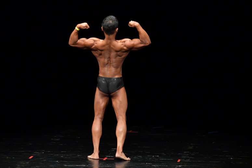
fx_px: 1994
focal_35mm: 285
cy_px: 84
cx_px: 126
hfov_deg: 7.2
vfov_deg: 4.8
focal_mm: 190
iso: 4000
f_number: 5.6
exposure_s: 1/400
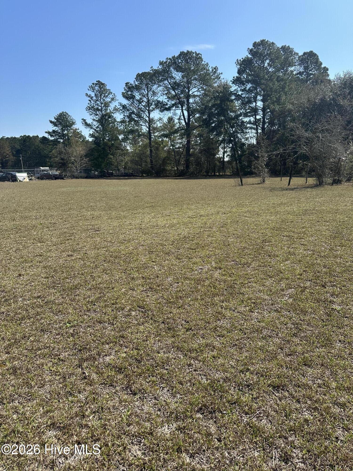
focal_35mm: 24
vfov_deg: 71.6
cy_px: 236
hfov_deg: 56.8
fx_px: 326
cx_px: 176
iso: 80
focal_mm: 6.86
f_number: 1.78
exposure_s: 1/3717
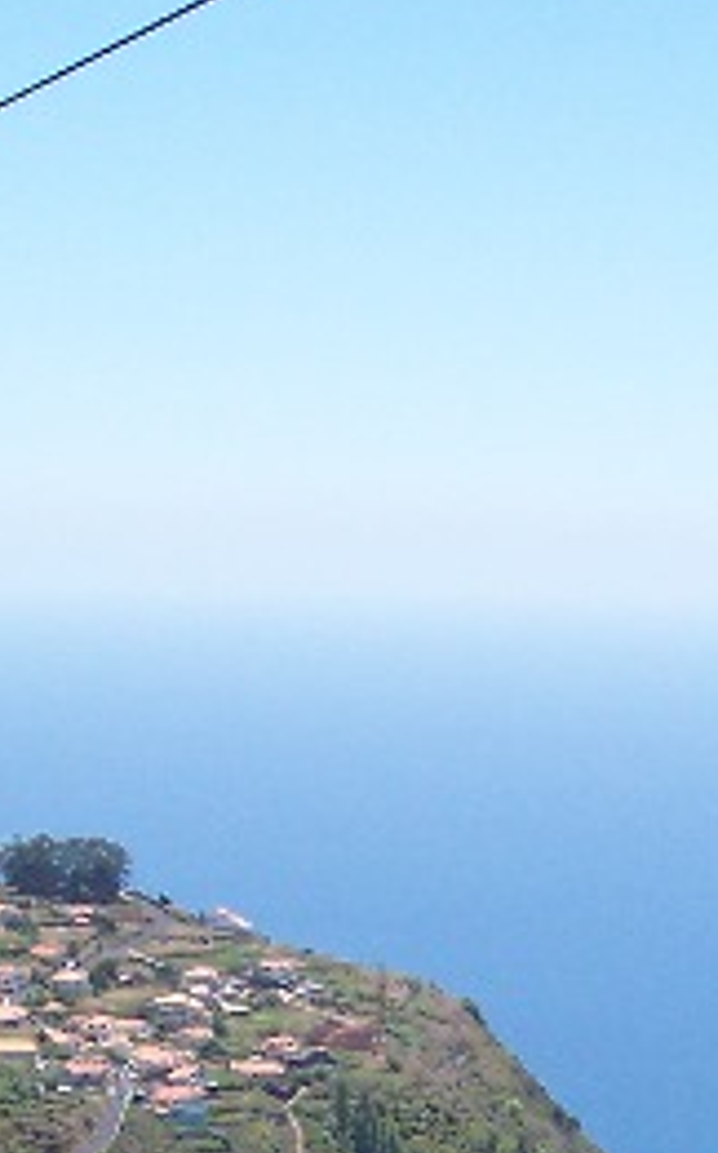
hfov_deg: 10.5
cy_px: 1202
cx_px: 386
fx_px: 3891
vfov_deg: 16.4
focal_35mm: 124
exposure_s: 1/500
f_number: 4.8
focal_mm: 8
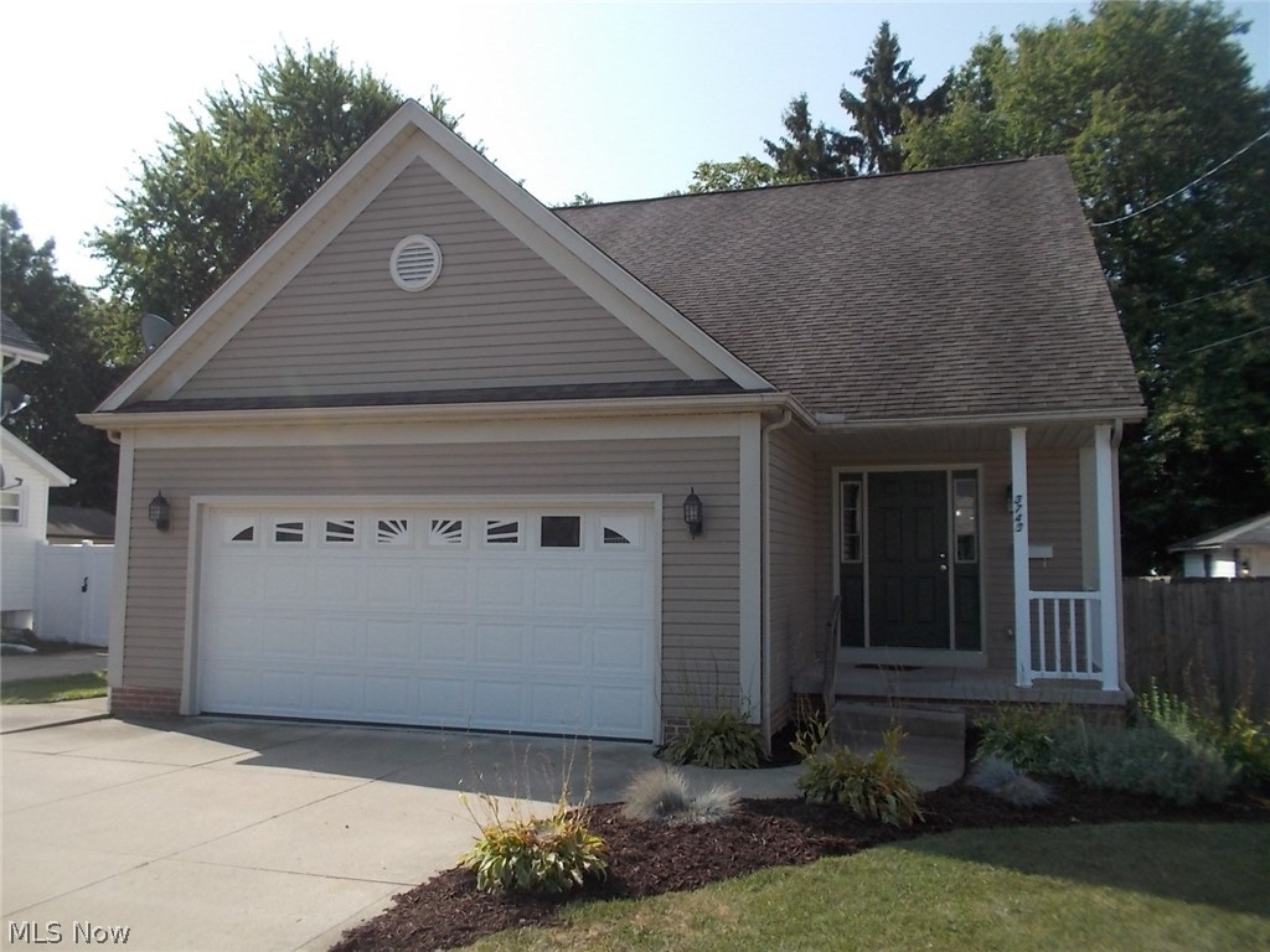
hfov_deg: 61.7
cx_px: 635
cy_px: 476
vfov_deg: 48.2
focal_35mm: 29
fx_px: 1064
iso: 80
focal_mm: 4.1
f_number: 3.3
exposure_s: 1/640
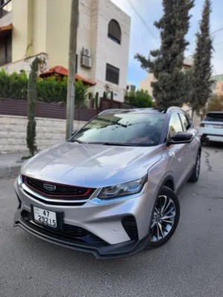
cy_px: 148
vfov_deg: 73.9
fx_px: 198
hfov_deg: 58.9
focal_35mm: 23
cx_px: 112
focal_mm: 5.4
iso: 20
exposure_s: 1/207
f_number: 1.8
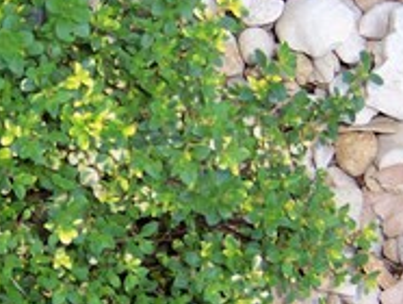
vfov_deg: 17.4
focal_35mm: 85
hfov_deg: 22.8
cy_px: 187
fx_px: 991
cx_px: 113
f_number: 2.8
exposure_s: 1/60
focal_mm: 5.6
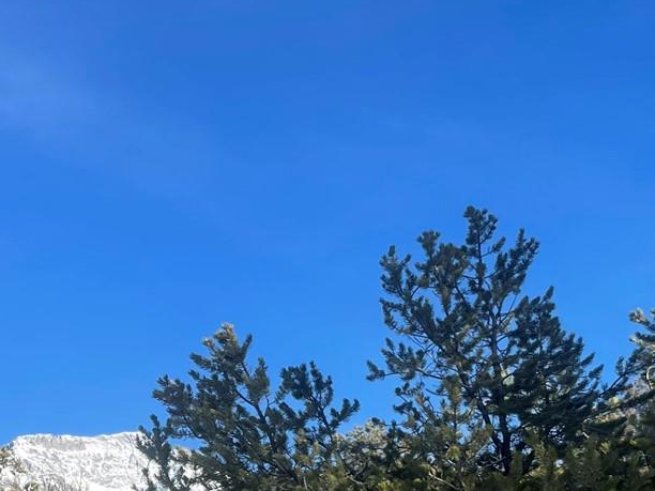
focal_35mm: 68
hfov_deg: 27.7
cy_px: 518
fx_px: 1287
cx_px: 87
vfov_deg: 20.7
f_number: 1.6
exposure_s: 1/2564
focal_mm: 4.2
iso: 32
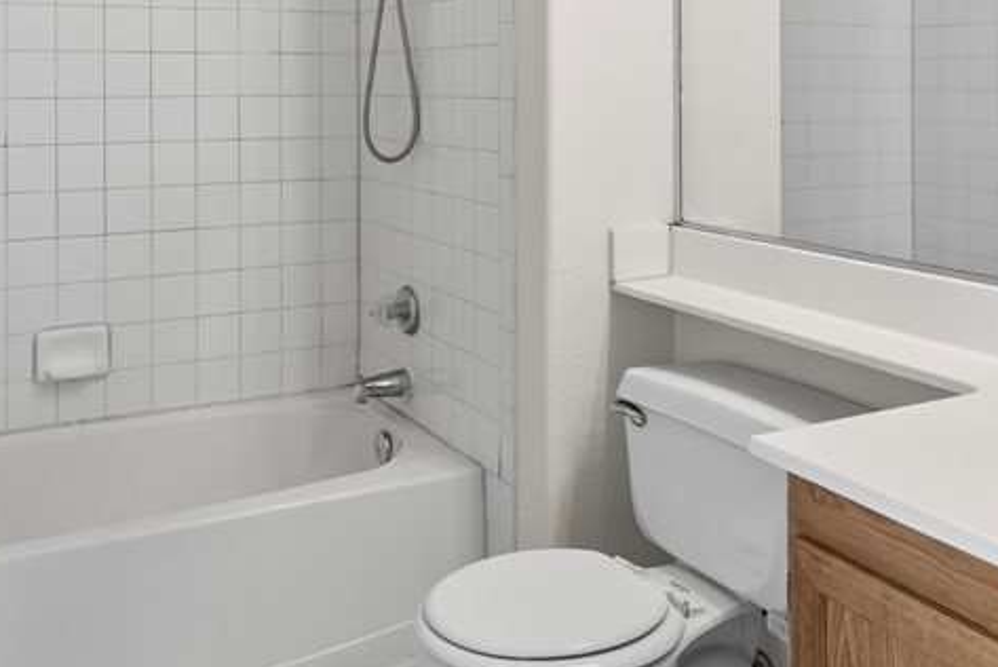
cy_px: 84
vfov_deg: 32.8
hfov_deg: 49.4
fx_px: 1082
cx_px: 445
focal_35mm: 39
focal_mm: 17
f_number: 8
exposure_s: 1/5
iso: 400
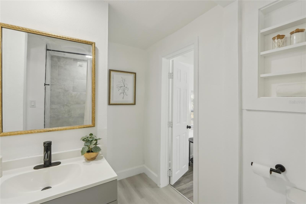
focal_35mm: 15
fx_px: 127
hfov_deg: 100.4
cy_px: 102
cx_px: 153
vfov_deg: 77.3
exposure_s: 1/20
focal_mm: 10
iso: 400
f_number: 8
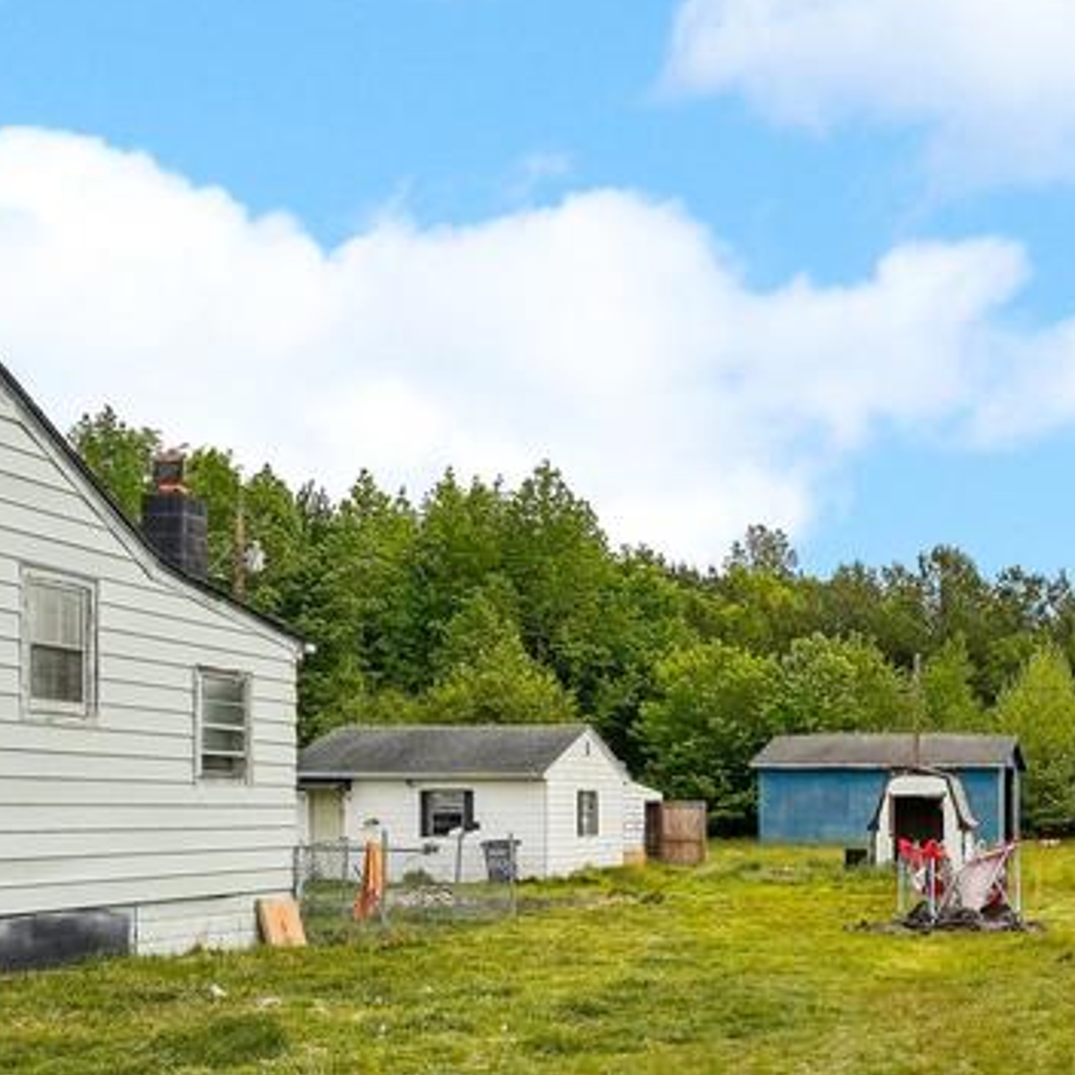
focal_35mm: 43
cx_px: 1087
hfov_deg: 35.4
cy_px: 680
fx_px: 1502
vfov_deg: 39.1
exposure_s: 1/2500
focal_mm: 17.3
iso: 320
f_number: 7.1
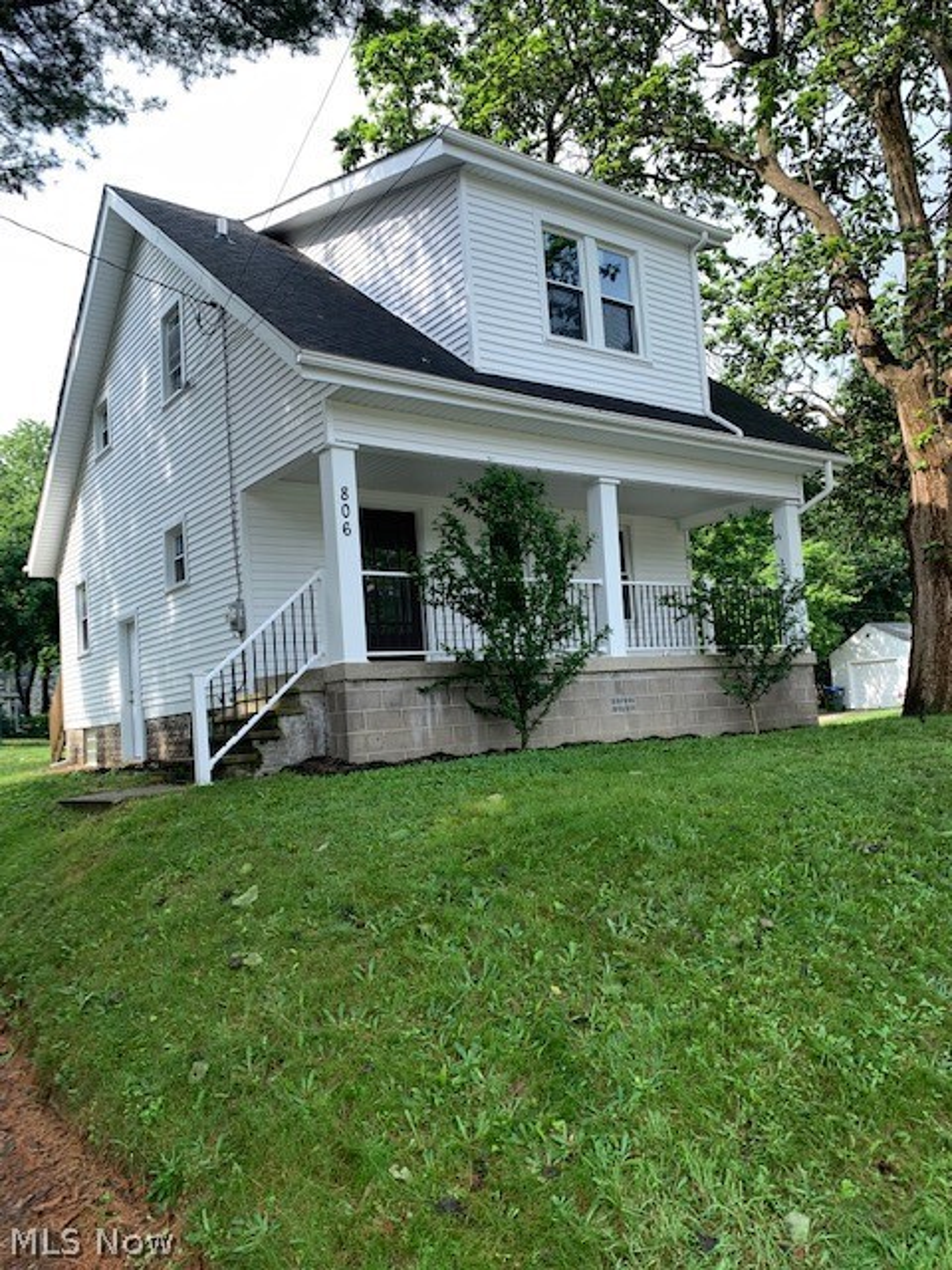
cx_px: 476
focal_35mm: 26
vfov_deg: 67.3
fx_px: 953
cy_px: 635
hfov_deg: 53.1
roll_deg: +3.9
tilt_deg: +5.7
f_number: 1.8
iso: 25
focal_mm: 4.25
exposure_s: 1/749
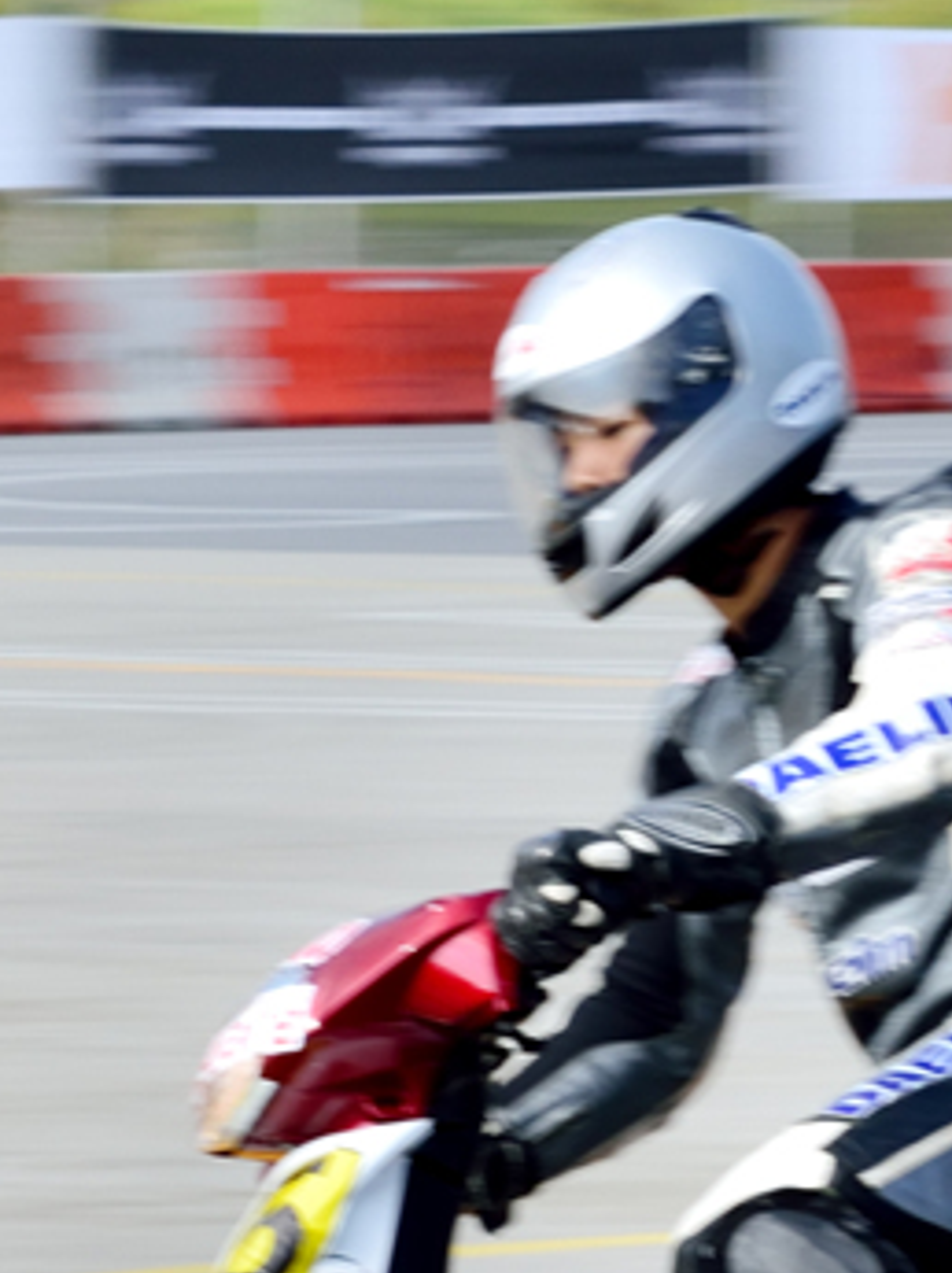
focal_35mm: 385
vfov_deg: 5.1
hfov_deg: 3.8
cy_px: 1332
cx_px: -1037
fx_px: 14144
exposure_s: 1/125
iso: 100
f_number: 11
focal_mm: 72
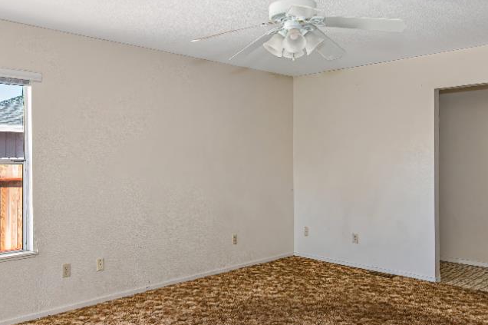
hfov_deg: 57.2
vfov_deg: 39.9
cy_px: 154
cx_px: 230
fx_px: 447
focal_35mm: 33
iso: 560
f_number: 4.8
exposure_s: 1/90
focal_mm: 14
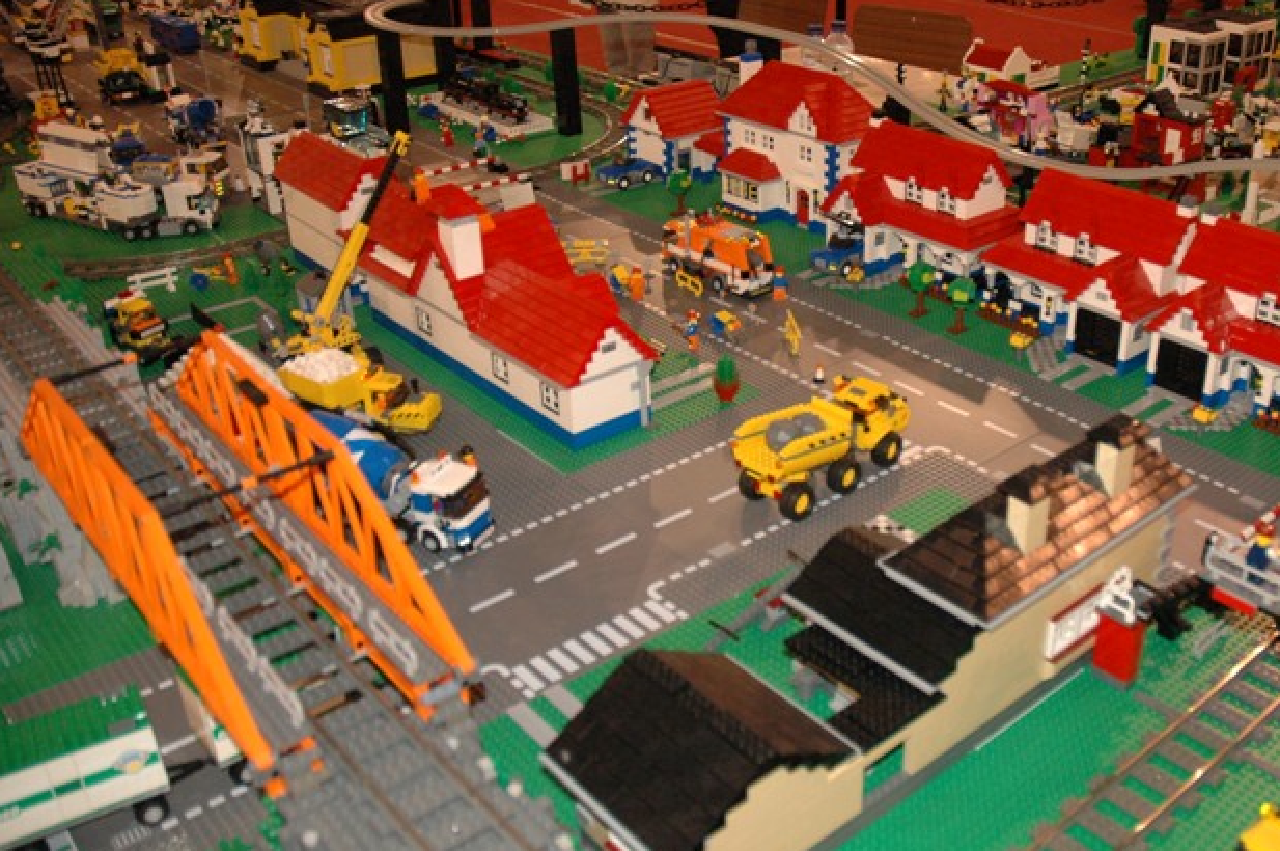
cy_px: 386
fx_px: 1243
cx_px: 761
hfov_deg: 54.1
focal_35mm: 35
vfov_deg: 37.7
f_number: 4
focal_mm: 18
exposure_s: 1/60
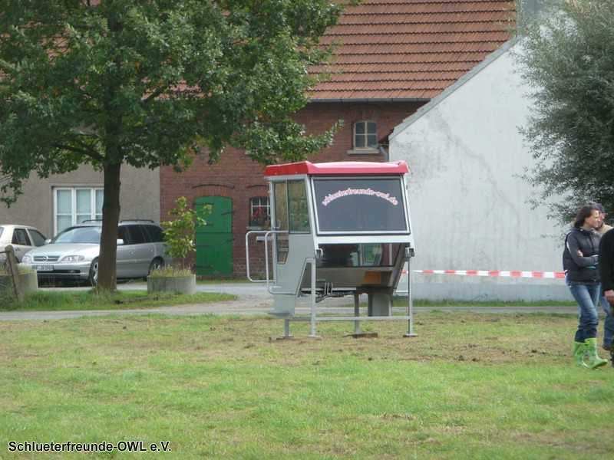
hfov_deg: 7.5
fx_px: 4683
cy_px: 230
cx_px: 307
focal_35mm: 264
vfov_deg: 5.6
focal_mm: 45.4
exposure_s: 1/200
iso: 100
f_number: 4.9
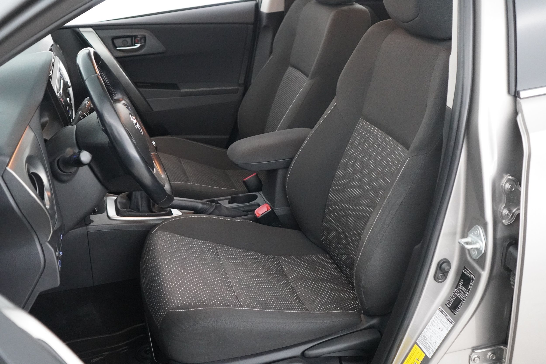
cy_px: 182
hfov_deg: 46.4
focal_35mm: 42
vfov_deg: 31.9
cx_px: 273
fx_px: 637
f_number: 3.5
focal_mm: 28
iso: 6400
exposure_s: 1/50
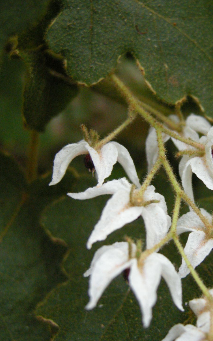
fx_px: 474
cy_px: 192
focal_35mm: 51
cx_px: 173
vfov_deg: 39.5
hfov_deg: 24.9
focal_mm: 7.5
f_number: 2.7
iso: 345
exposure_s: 1/56.5
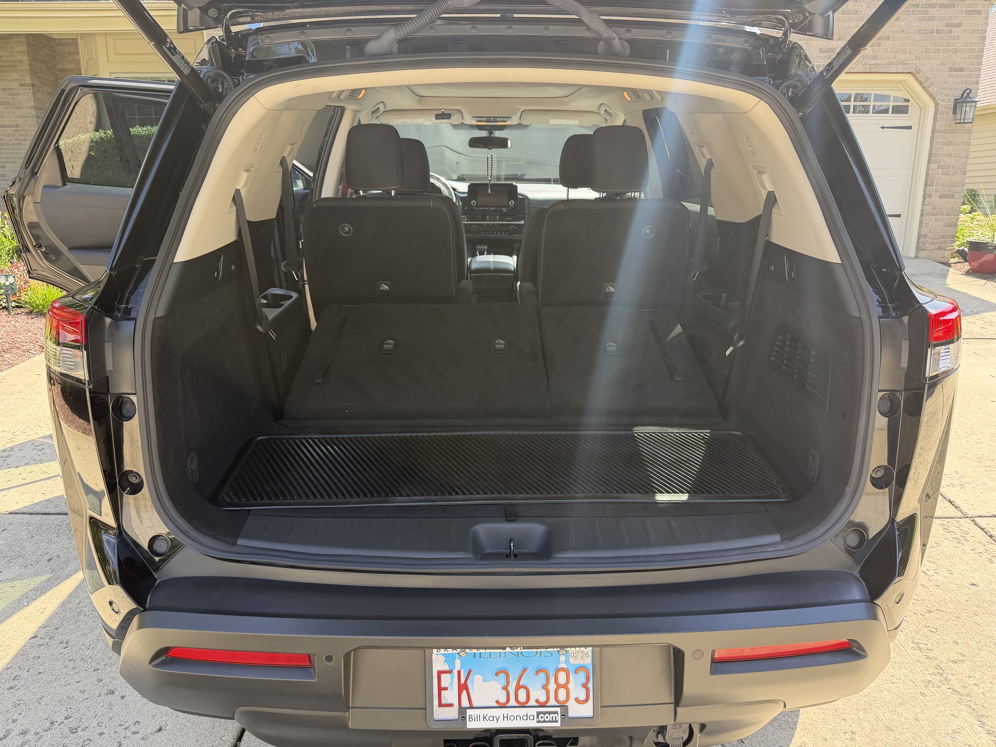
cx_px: 498
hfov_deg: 71.6
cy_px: 374
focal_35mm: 24
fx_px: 691
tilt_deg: -13.7
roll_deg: -0.4
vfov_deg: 56.8
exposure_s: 1/387
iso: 100
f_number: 1.78
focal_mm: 6.76
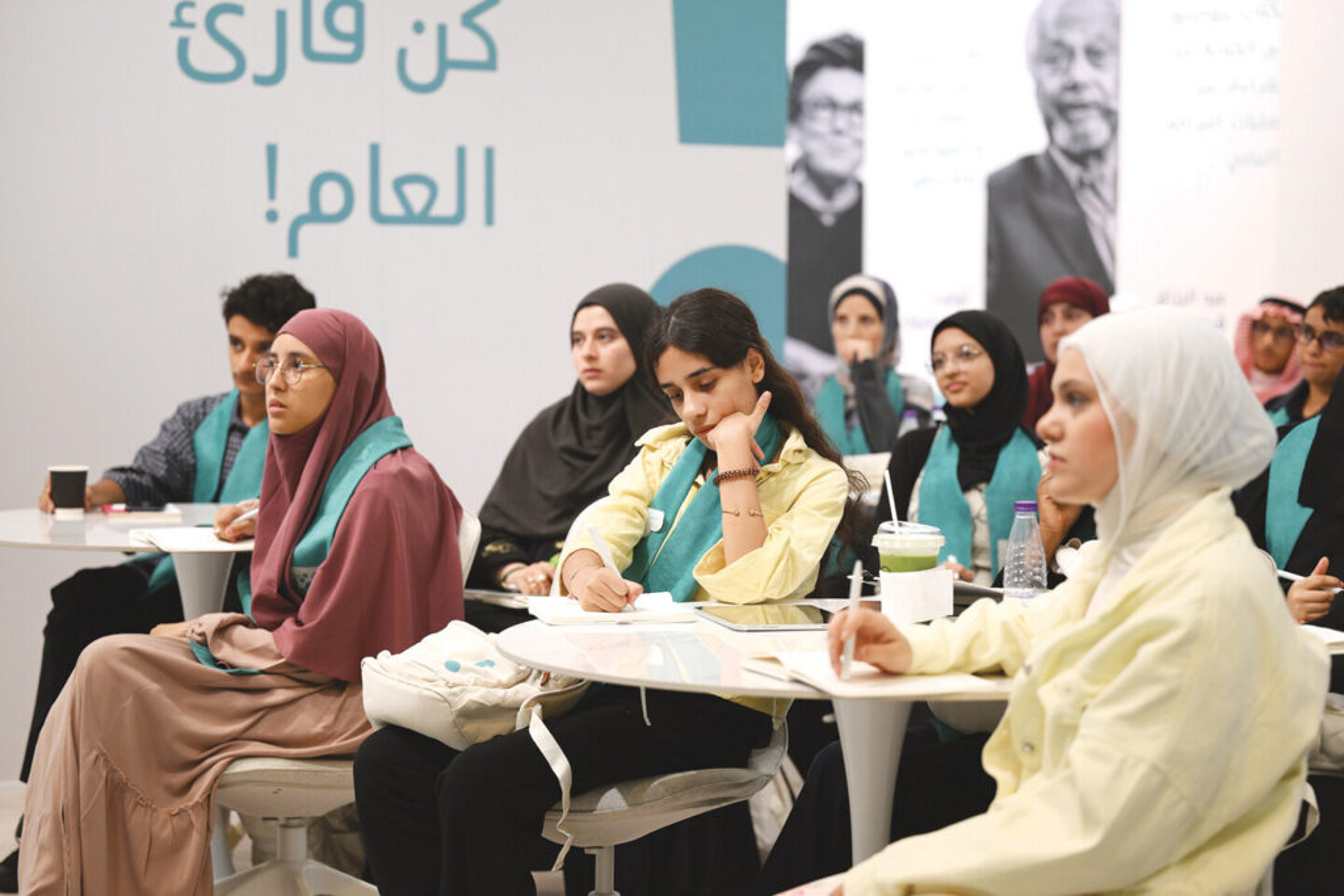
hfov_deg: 25.1
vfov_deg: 16.9
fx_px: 3024
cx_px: 672
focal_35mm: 81
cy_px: 448
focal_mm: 81
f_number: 2.8
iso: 1250
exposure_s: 1/320
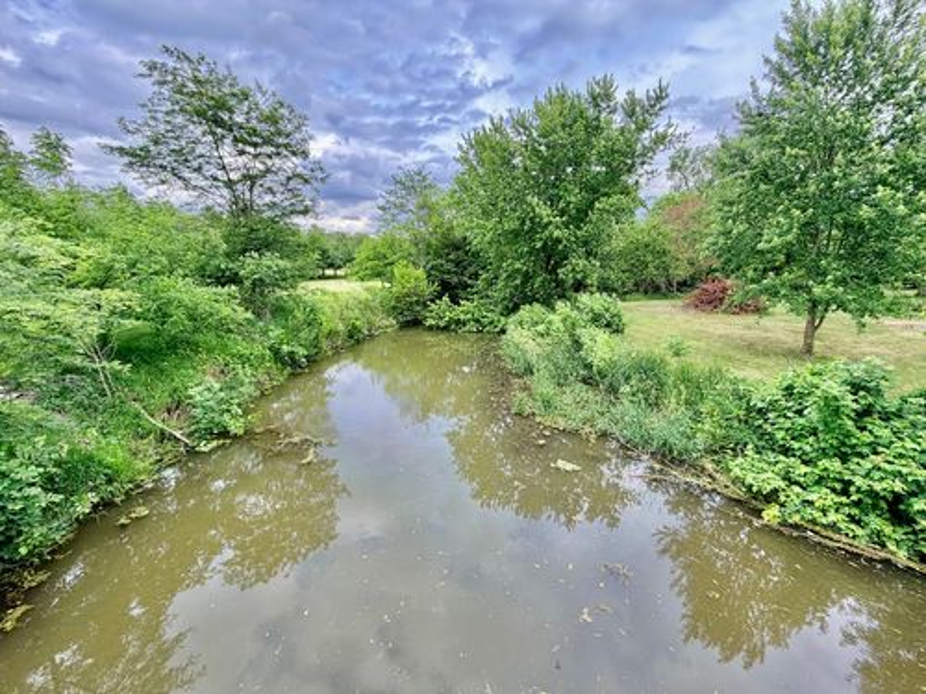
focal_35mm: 14
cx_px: 463
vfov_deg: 85.7
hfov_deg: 102.1
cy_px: 347
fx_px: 375
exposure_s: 1/286
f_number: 2.2
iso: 50
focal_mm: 2.22
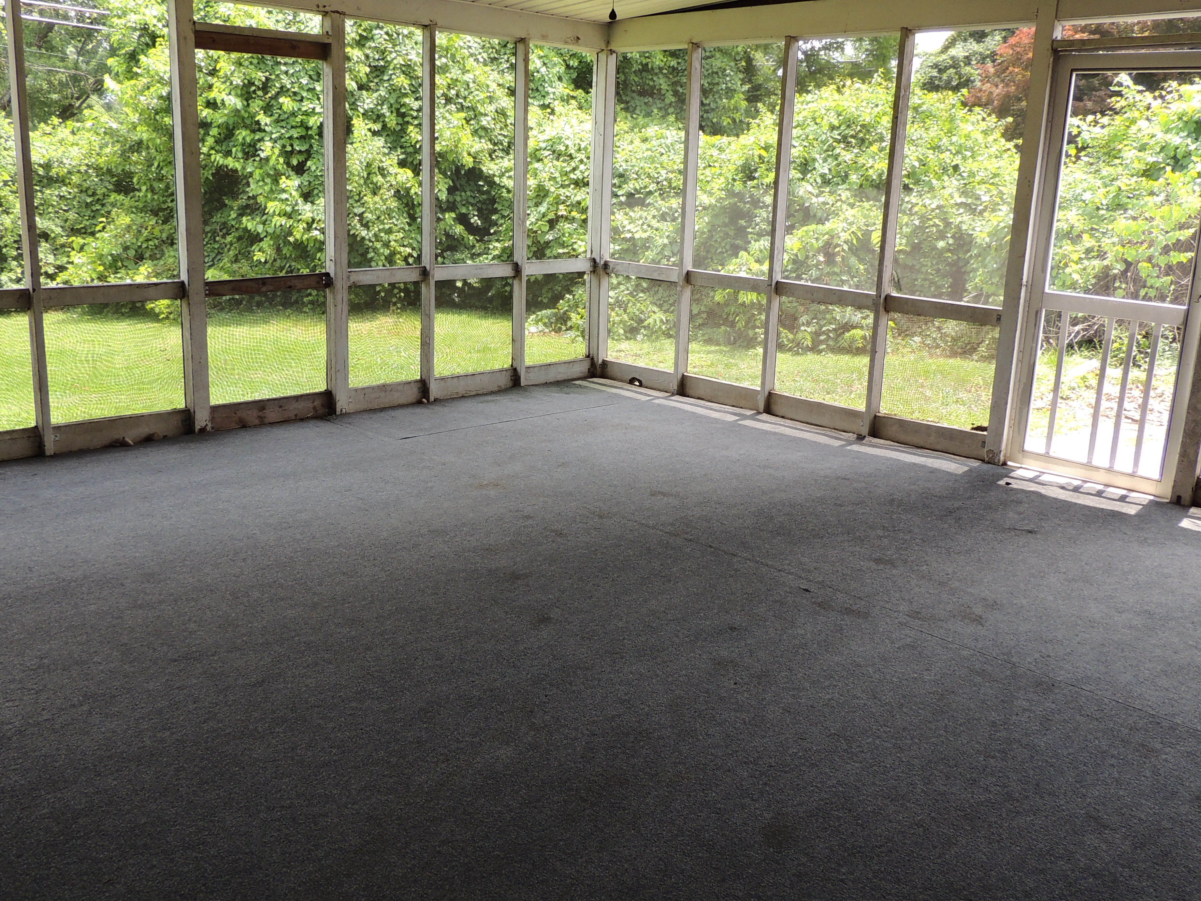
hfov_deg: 59.9
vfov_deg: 46.7
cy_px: 400
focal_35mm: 30
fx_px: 1041
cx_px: 567
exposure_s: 1/125
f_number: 3
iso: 100
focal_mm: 4.3
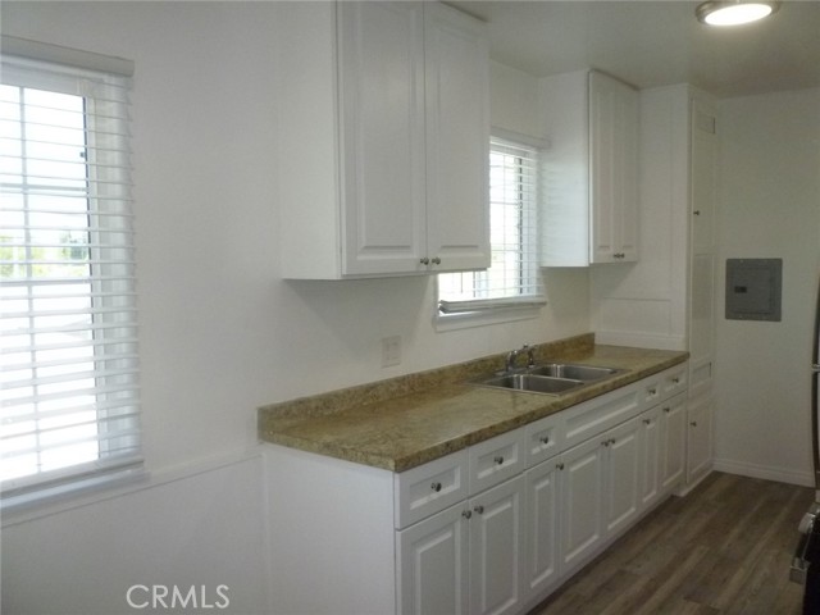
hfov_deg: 61.7
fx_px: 687
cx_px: 410
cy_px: 308
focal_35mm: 29
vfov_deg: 48.2
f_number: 3.3
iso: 400
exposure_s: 1/125
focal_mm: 5.2
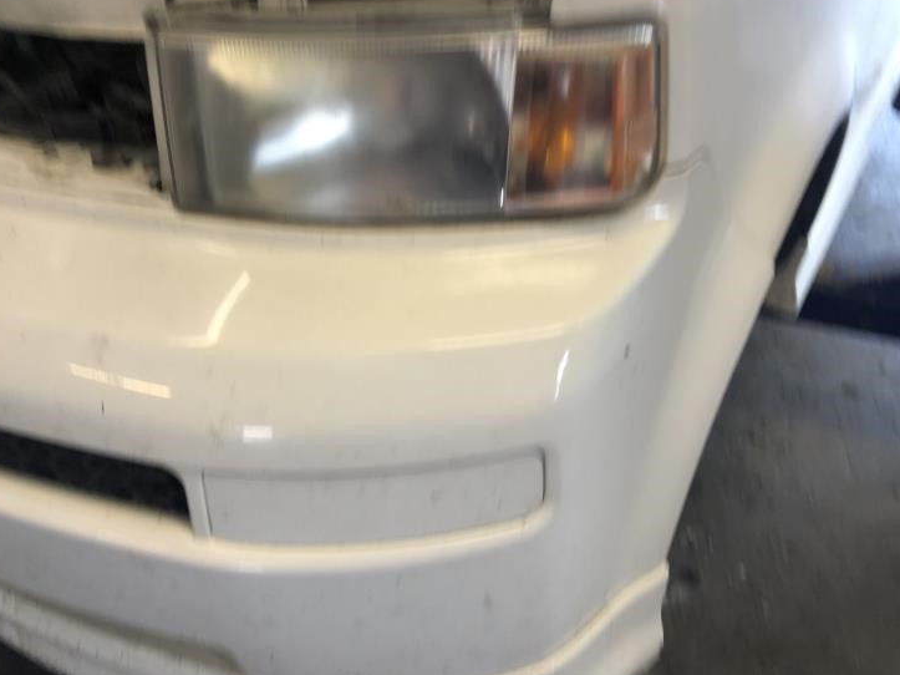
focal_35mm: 31
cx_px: 464
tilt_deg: -29.5
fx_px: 806
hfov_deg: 58.3
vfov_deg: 45.4
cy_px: 335
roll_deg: +10.5
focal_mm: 3.99
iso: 32
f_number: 1.8
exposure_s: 1/24
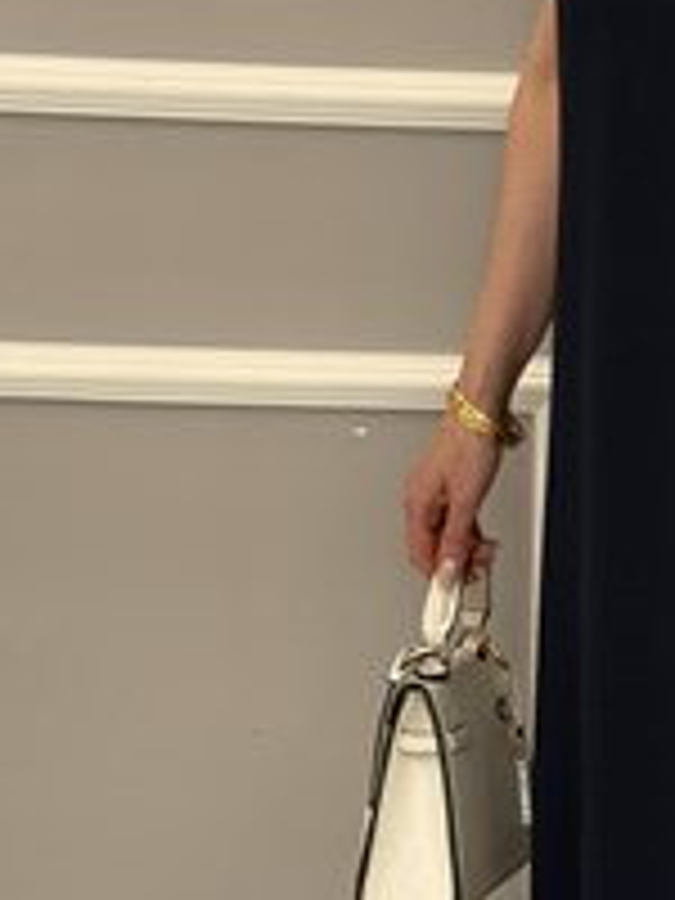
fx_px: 3250
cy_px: 526
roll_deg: -1.6
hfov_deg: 11.6
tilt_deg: -10.5
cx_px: 806
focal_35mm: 125
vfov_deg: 15.8
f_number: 1.78
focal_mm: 6.76
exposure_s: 1/121
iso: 100
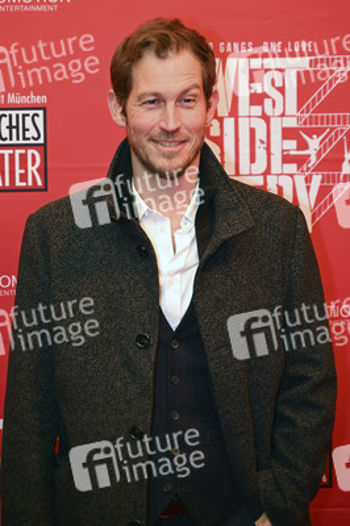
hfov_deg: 18.2
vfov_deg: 27.0
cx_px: 175
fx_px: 1096
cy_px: 263
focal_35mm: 75
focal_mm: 75
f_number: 2.8
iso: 1250
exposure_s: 1/125
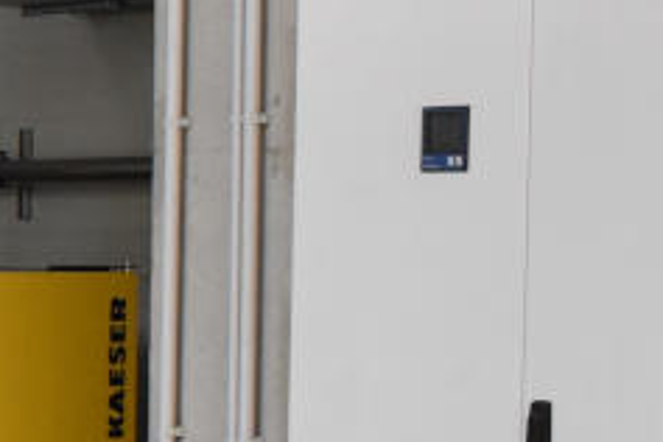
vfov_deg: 9.0
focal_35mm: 152
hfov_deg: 11.9
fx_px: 2799
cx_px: -697
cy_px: 380
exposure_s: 1/60
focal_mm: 20
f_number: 3.8
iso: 2000
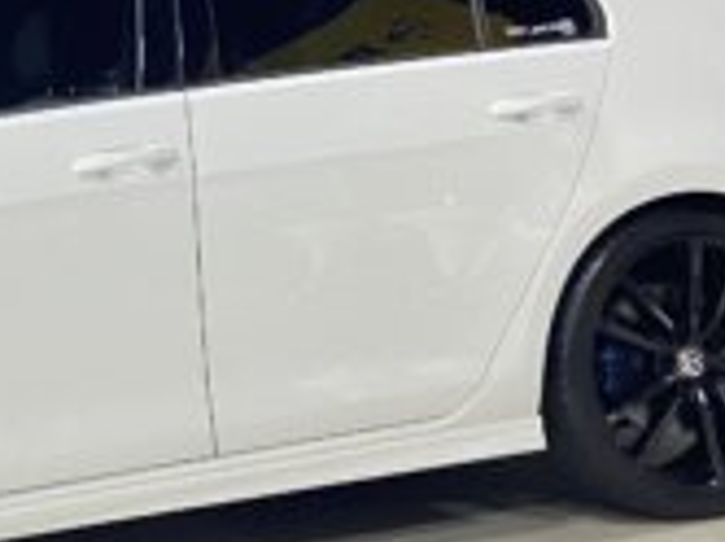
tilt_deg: +1.2
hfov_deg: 19.8
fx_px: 1966
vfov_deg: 15.5
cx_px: -114
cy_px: 70
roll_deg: +5.4
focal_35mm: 94
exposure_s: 1/50
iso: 400
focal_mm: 4.25
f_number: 1.8
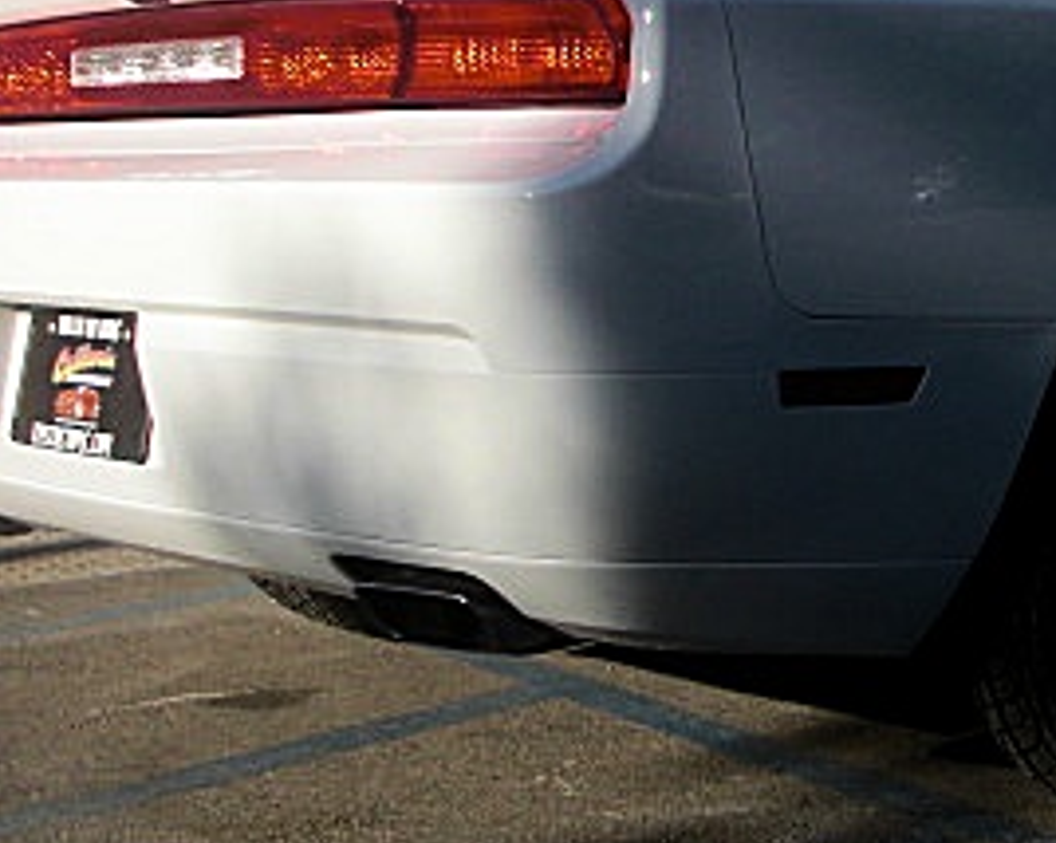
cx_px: 1005
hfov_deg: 22.1
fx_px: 2623
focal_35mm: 84
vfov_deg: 18.2
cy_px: 288
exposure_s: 1/160
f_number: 7.9
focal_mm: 6.3
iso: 50
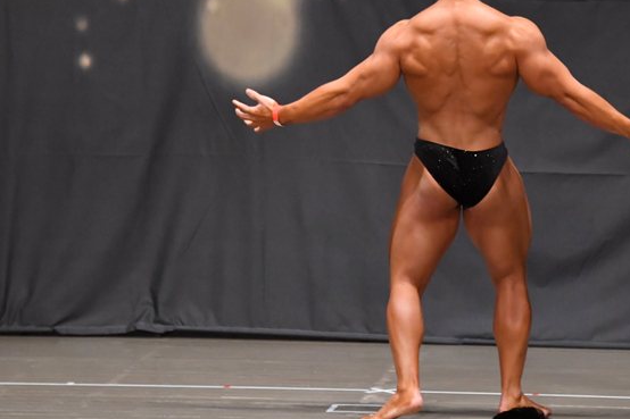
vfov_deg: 4.4
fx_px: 5511
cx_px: 422
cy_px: 159
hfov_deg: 6.5
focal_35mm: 315
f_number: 5.6
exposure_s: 1/400
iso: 6400
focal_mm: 150
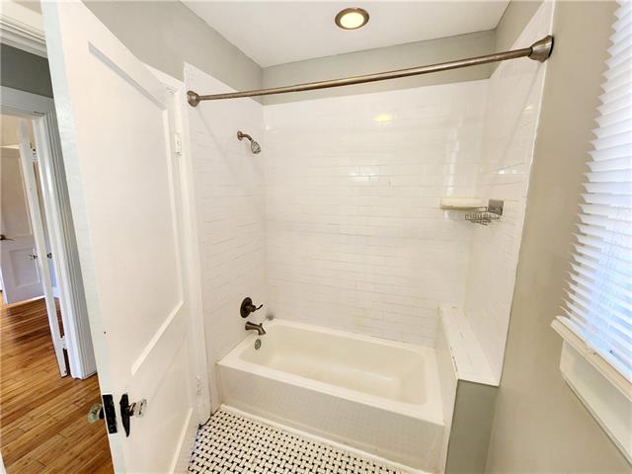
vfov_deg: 89.9
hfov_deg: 106.2
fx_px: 237
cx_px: 316
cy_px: 237
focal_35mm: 13
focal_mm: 2.2
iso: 64
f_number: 2.2
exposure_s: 1/60.2
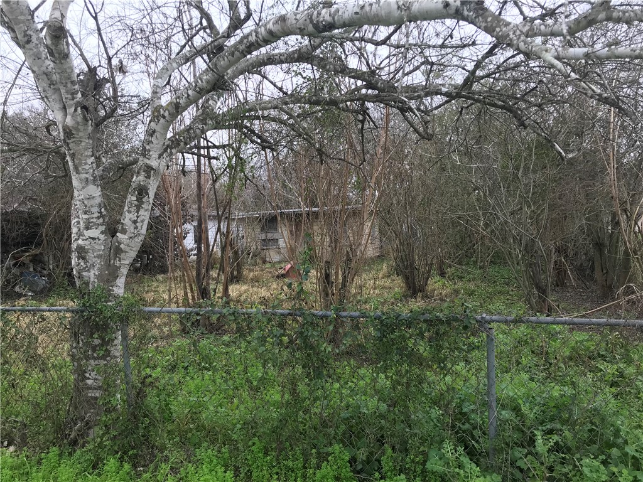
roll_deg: +1.9
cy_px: 241
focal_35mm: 28
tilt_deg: -2.5
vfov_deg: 49.7
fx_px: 520
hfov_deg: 63.4
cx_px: 322
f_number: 1.8
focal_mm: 3.99
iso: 20
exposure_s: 1/120
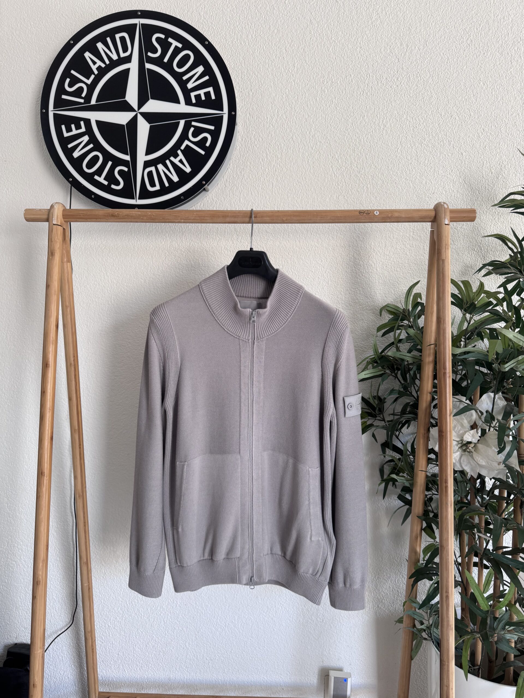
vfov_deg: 71.6
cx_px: 262
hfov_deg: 56.8
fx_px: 484
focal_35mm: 24
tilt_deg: -3.4
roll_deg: -1.0
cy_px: 349
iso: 160
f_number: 1.78
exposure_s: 1/121
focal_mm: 6.76
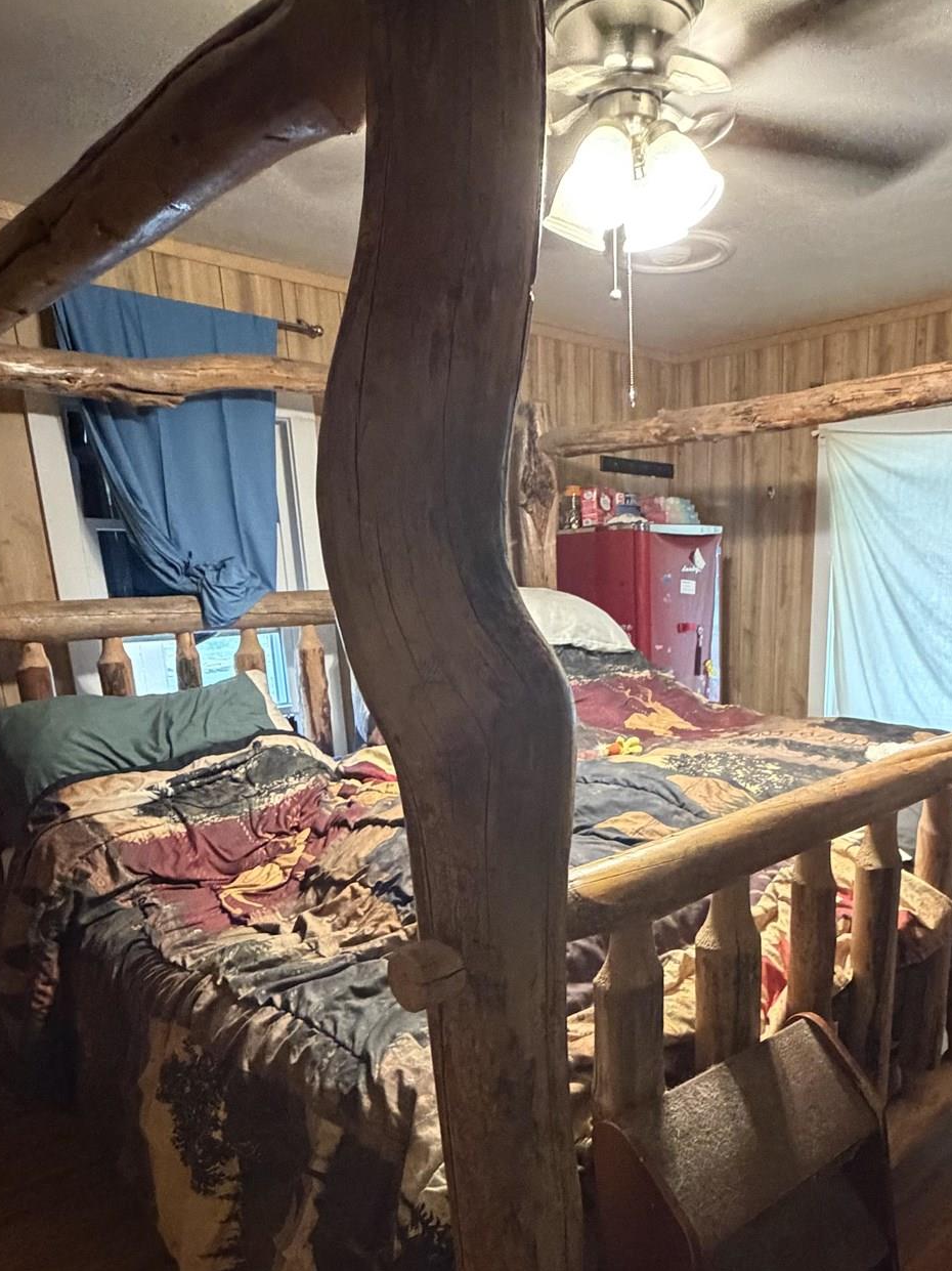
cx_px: 598
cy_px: 864
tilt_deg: -16.8
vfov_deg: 65.2
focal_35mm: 26
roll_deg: +1.7
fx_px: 954
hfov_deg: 52.4
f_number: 2.2
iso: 1000
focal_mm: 2.22
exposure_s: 1/40
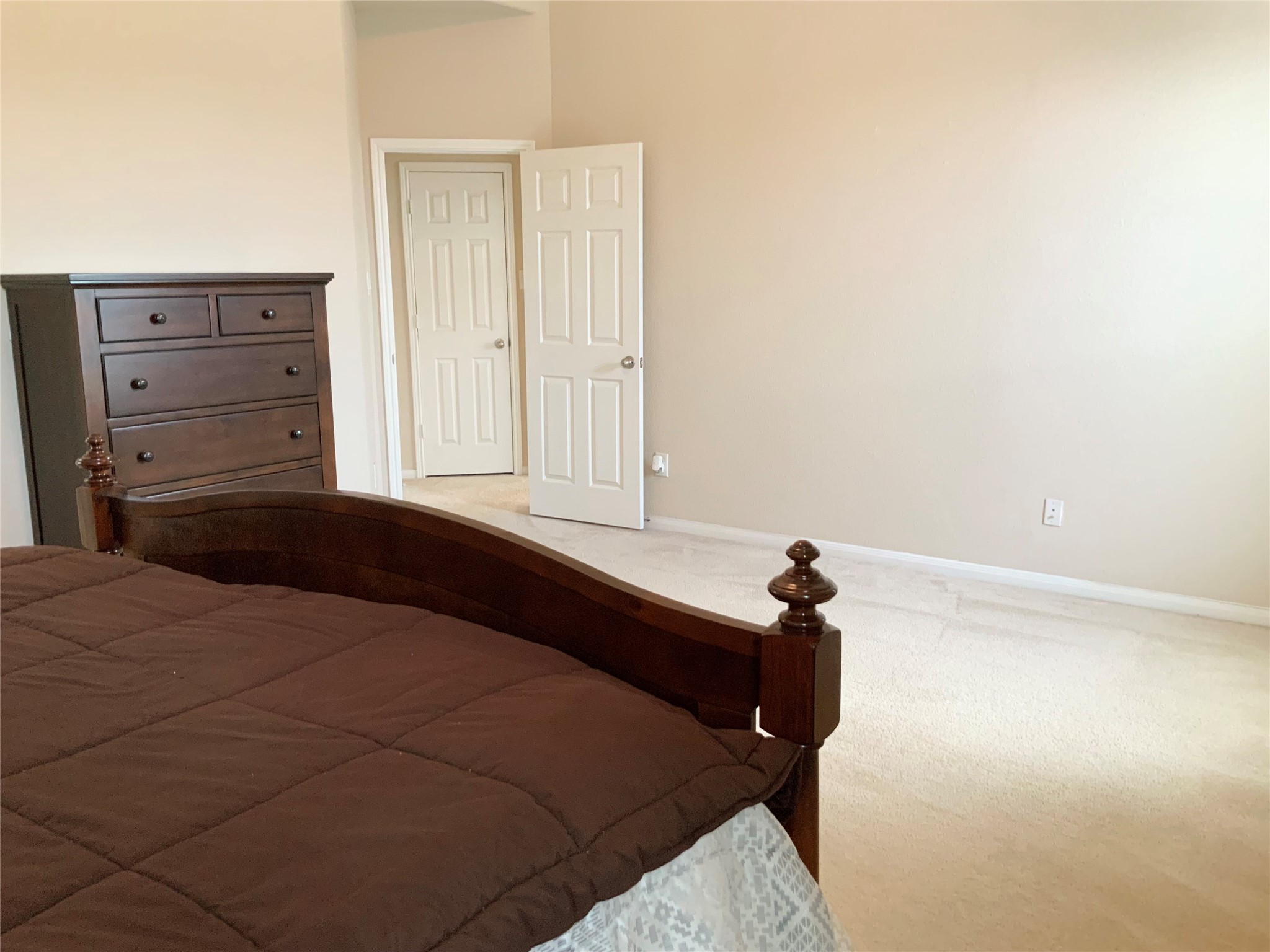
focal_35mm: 29
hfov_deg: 61.7
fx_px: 1064
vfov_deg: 48.2
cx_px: 635
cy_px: 476
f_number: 1.8
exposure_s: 1/60
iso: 160
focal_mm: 3
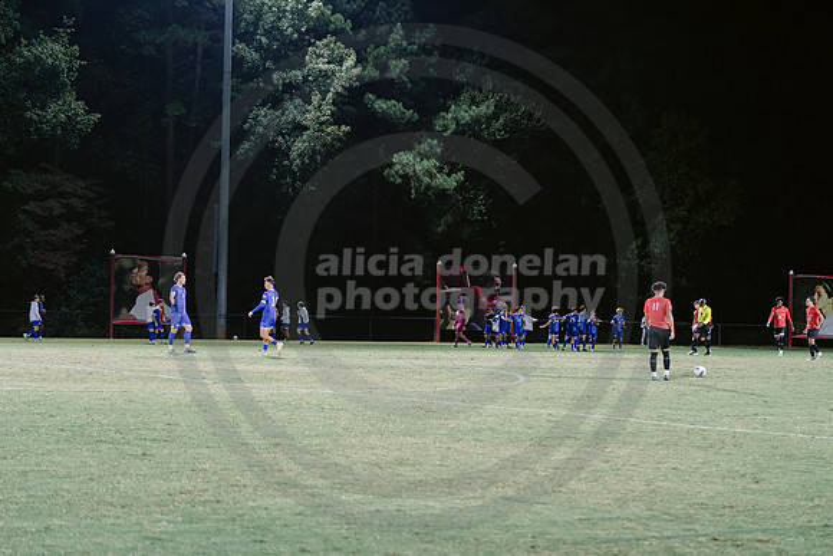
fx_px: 2083
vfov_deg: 15.2
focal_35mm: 90
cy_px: 278
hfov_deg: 22.6
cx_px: 416
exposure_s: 1/160
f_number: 3.5
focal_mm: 90
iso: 2000
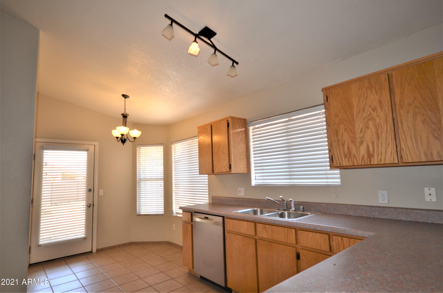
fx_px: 239
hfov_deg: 85.5
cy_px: 146
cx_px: 222
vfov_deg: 63.0
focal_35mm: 20
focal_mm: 13
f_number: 4.5
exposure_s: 1/125
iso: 360
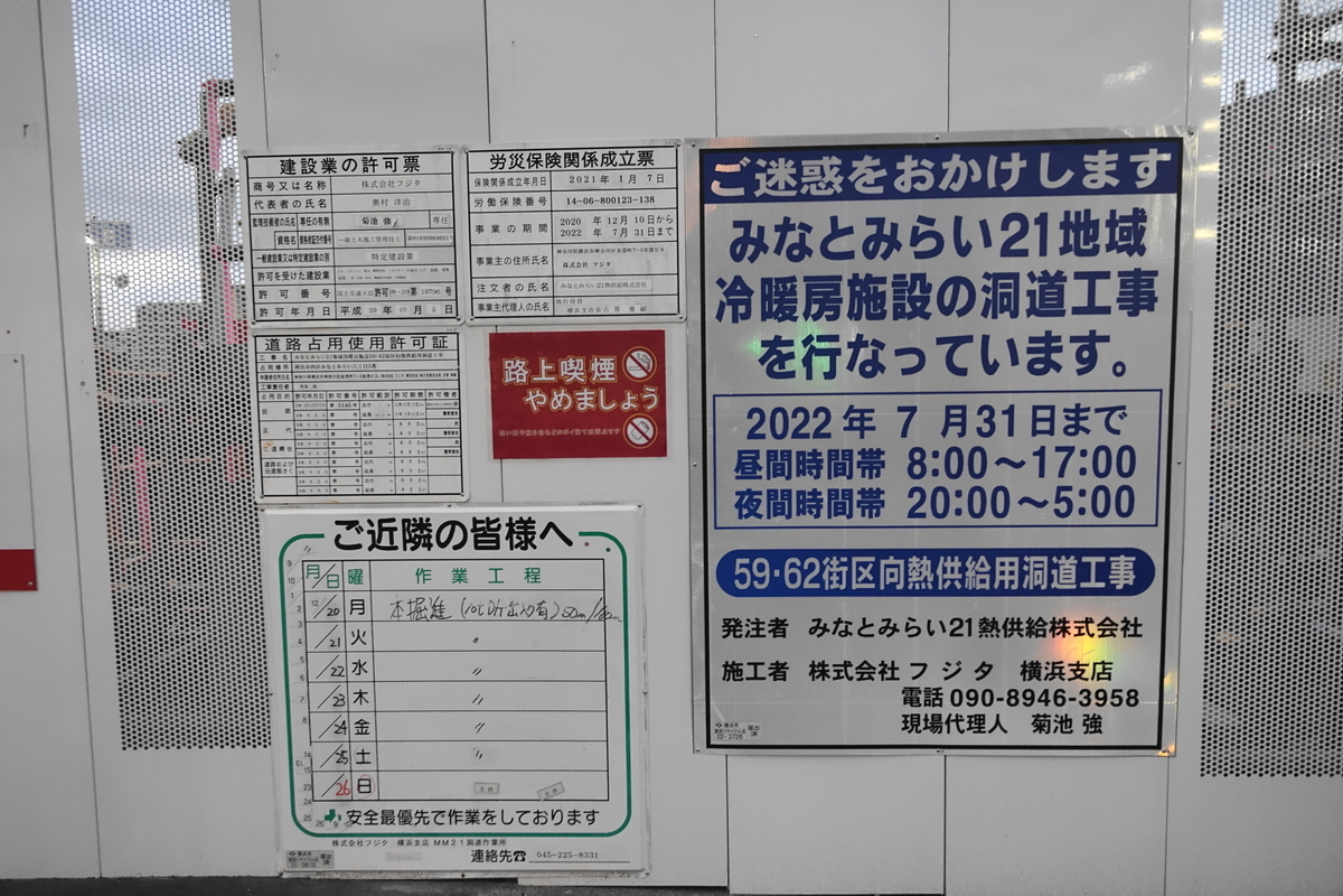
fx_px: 895
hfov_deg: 73.7
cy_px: 448
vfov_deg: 53.1
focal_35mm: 24
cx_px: 672
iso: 800
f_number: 1.8
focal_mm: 8.8
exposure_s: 1/20
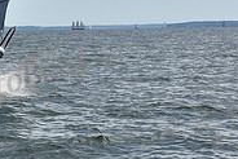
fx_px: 1462
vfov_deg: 6.2
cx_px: -125
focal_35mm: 221
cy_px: 28
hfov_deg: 9.1
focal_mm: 70
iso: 320
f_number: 10
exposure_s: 1/1000
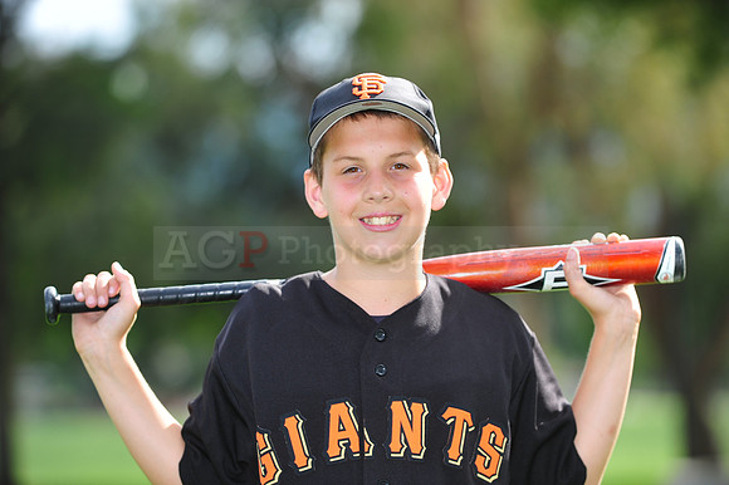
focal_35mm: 200
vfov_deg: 6.9
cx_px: 364
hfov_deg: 10.3
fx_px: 4048
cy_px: 242
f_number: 4.5
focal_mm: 200
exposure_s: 1/500
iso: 200
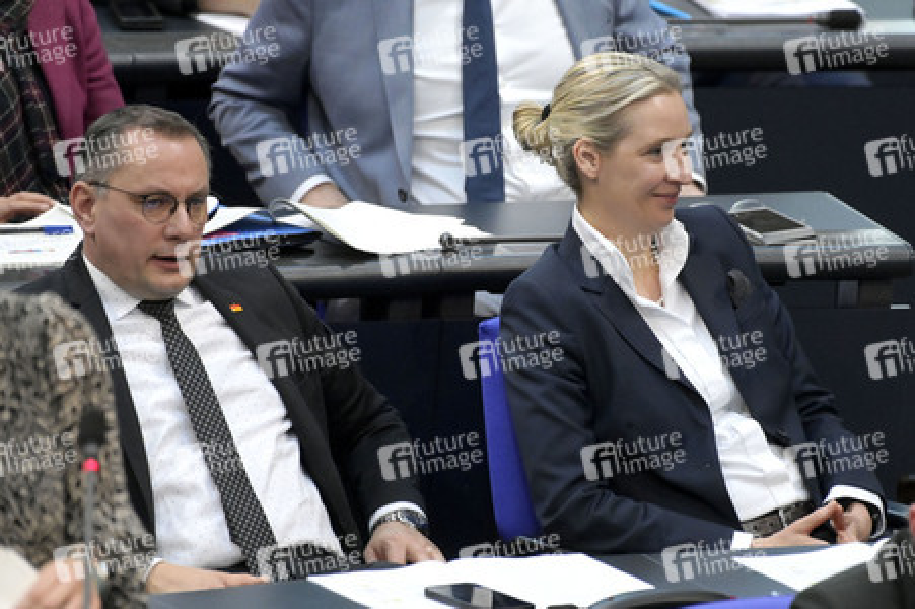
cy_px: 304
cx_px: 458
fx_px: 12699
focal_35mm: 500
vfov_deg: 2.7
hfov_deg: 4.1
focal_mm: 500
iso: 12800
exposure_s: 1/400
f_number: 5.6
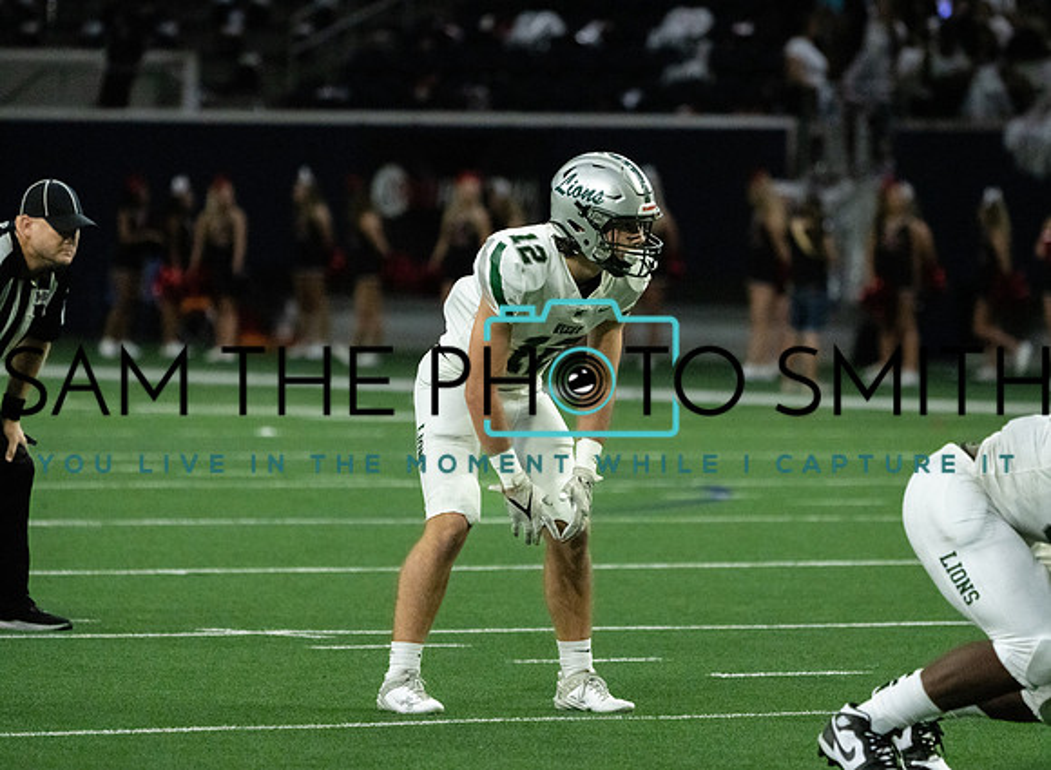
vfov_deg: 4.3
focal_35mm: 339
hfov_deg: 5.9
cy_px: 398
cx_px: 583
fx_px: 10202
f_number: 5.6
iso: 10000
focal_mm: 300
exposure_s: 1/1250
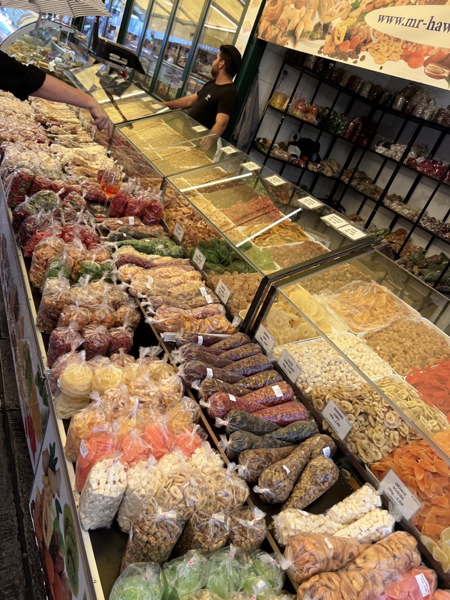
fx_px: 451
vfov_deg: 67.3
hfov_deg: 53.1
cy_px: 300
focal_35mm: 26
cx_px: 225
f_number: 1.5
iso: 100
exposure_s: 1/121
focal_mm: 5.7
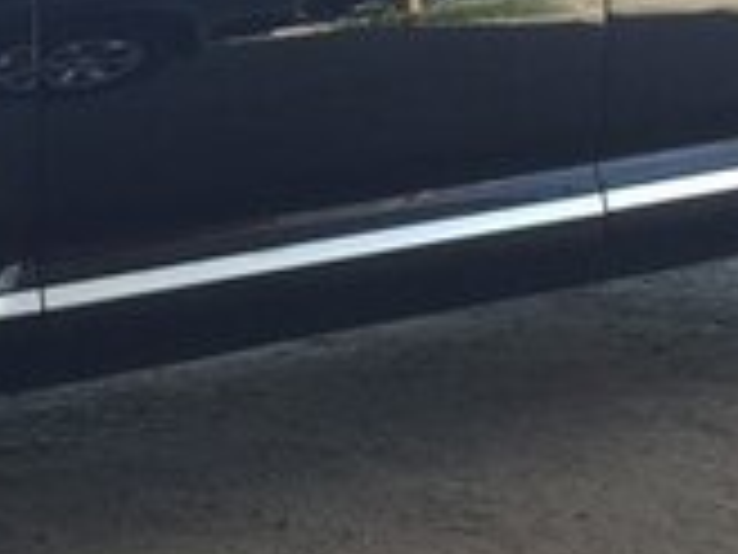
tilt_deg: -3.3
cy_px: -142
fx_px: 2494
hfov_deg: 16.6
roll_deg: +0.8
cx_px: 76
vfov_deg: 12.3
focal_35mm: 117
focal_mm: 4.15
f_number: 2.2
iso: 32
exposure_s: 1/100
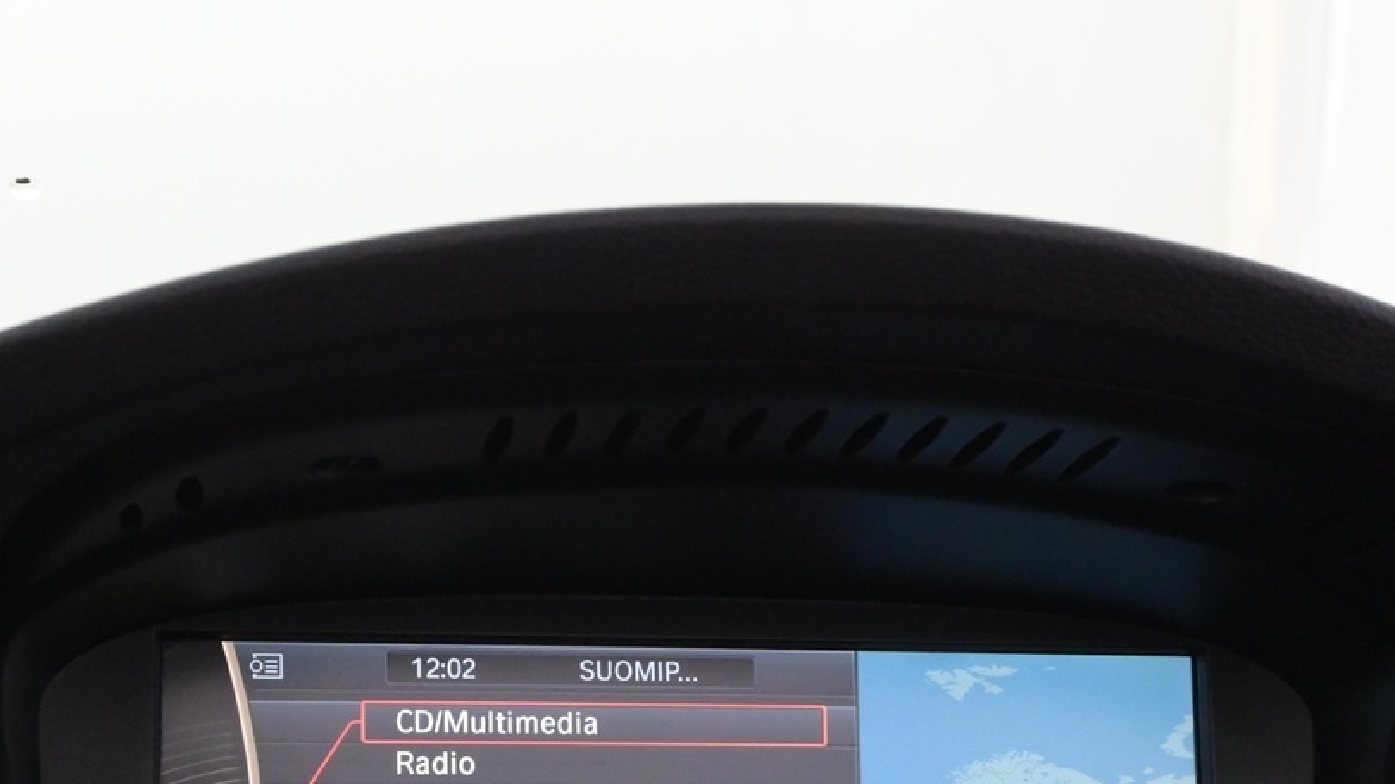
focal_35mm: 66
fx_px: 2443
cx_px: 691
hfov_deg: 31.9
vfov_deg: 17.6
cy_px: 860
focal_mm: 21
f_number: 5.6
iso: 2500
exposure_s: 1/50
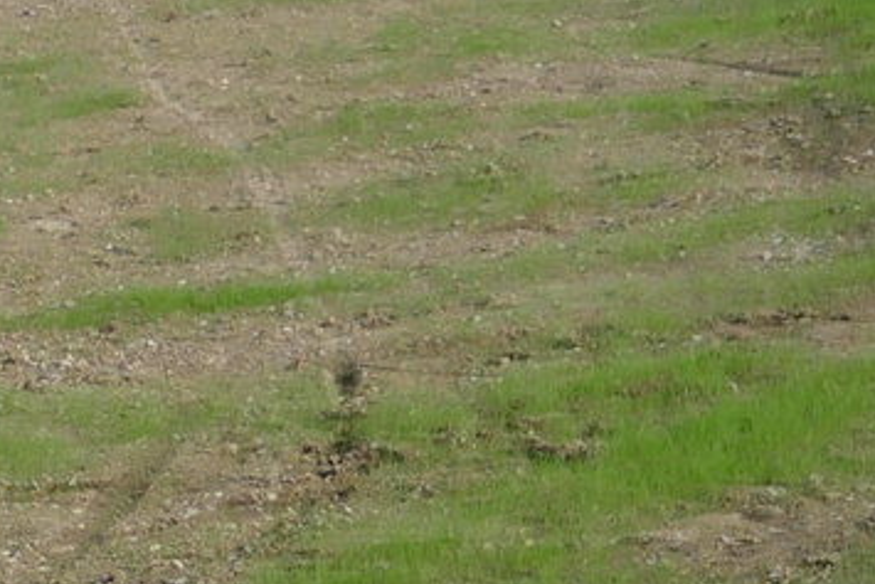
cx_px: 1610
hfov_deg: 7.7
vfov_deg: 5.1
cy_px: -943
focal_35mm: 259
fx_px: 6297
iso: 125
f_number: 3.2
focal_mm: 16.74
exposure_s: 1/400
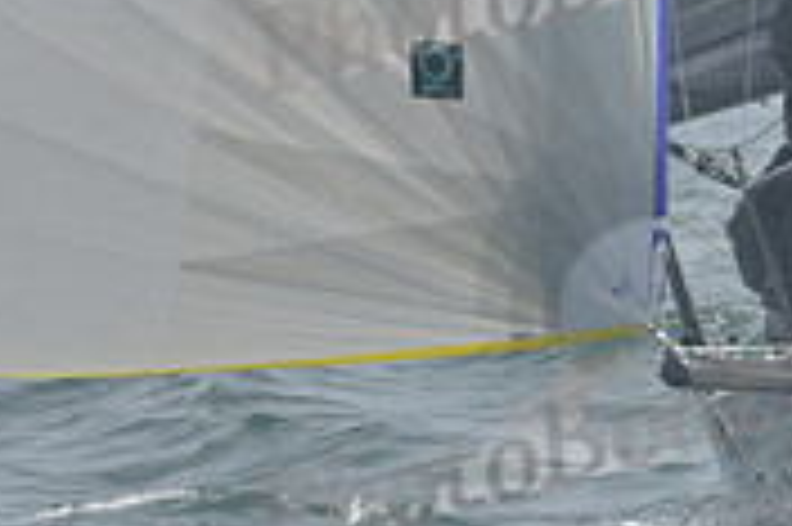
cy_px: 151
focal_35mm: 858
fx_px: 18858
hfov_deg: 2.4
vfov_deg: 1.6
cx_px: 1125
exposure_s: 1/1000
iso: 280
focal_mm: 260
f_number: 8
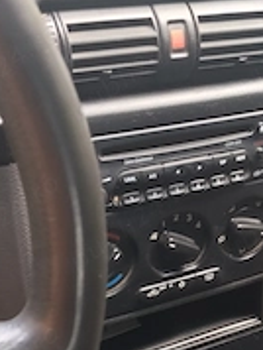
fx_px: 657
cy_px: 256
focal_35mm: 65
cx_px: 202
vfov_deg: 29.4
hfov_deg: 22.4
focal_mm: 4.22
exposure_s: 1/50
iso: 64
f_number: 1.8
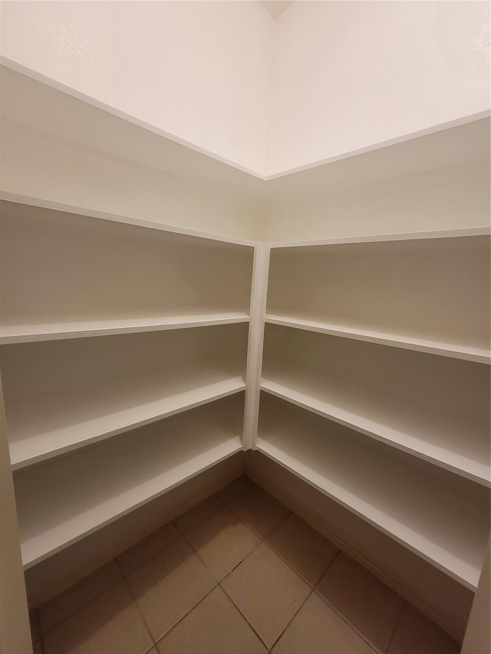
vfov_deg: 106.2
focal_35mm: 13
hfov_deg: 89.9
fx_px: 246
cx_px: 246
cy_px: 327
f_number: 2.2
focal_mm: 2.2
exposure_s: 1/60
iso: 200
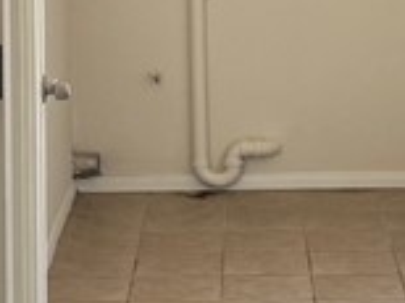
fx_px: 1869
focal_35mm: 160
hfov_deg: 12.3
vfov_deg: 9.2
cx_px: 287
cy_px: -5
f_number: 1.78
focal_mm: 6.76
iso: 200
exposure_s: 1/75
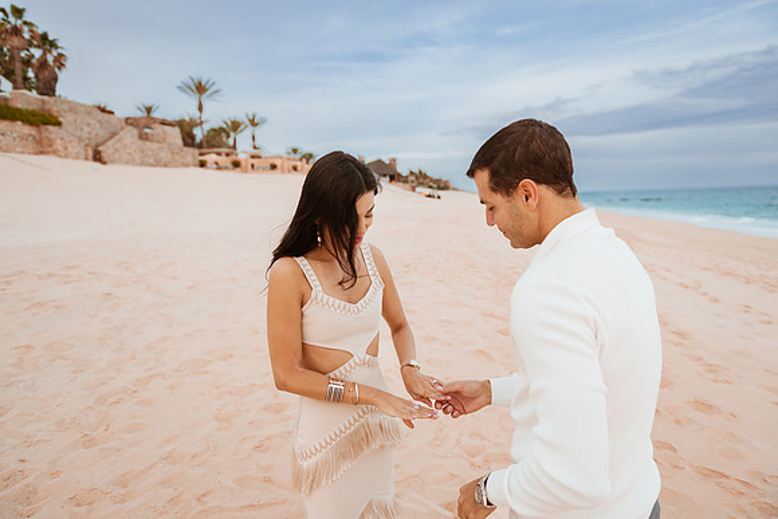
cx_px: 388
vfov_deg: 52.9
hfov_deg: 73.4
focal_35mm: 24
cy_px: 259
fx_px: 522
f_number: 2.8
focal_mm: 24
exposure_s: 1/4000
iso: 250
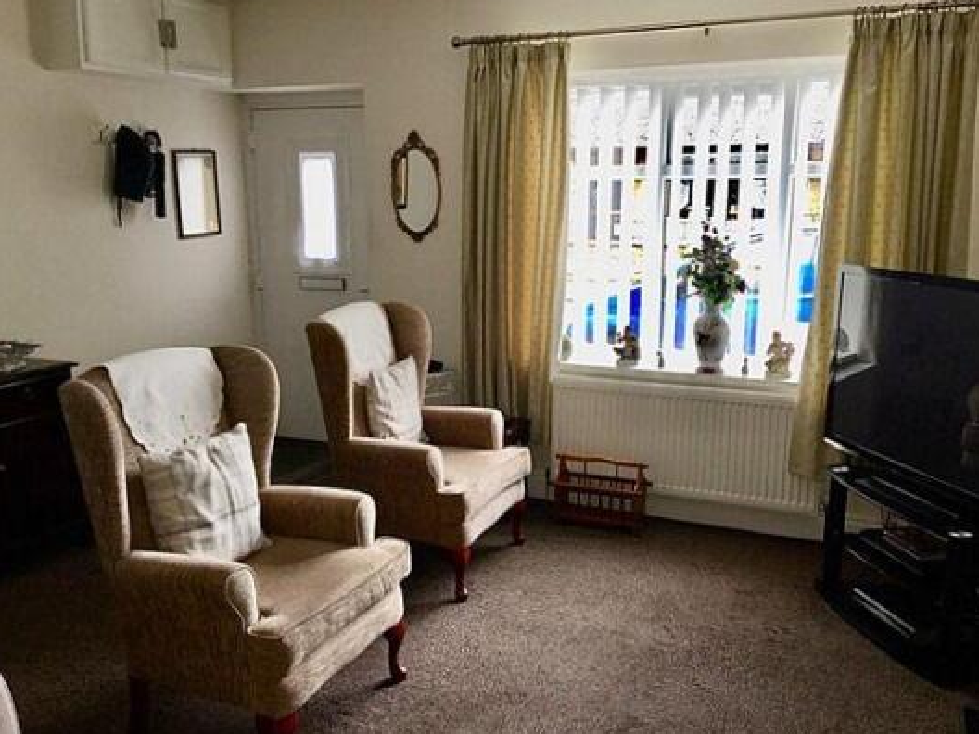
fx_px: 905
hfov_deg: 56.8
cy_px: 375
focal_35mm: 32
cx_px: 492
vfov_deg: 44.2
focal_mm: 4.15
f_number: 2.2
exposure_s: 1/33
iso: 25
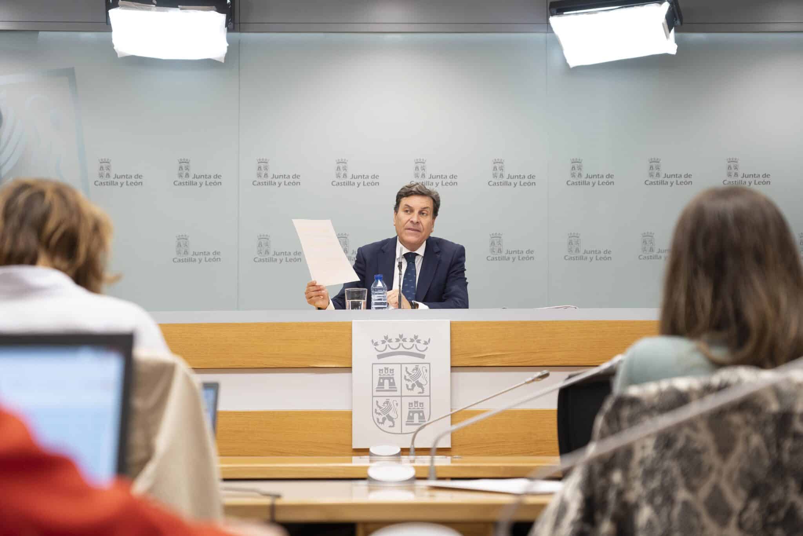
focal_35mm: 72
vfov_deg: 18.9
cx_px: 402
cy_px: 268
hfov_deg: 28.1
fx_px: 1606
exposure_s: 1/160
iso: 1600
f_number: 4
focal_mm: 72
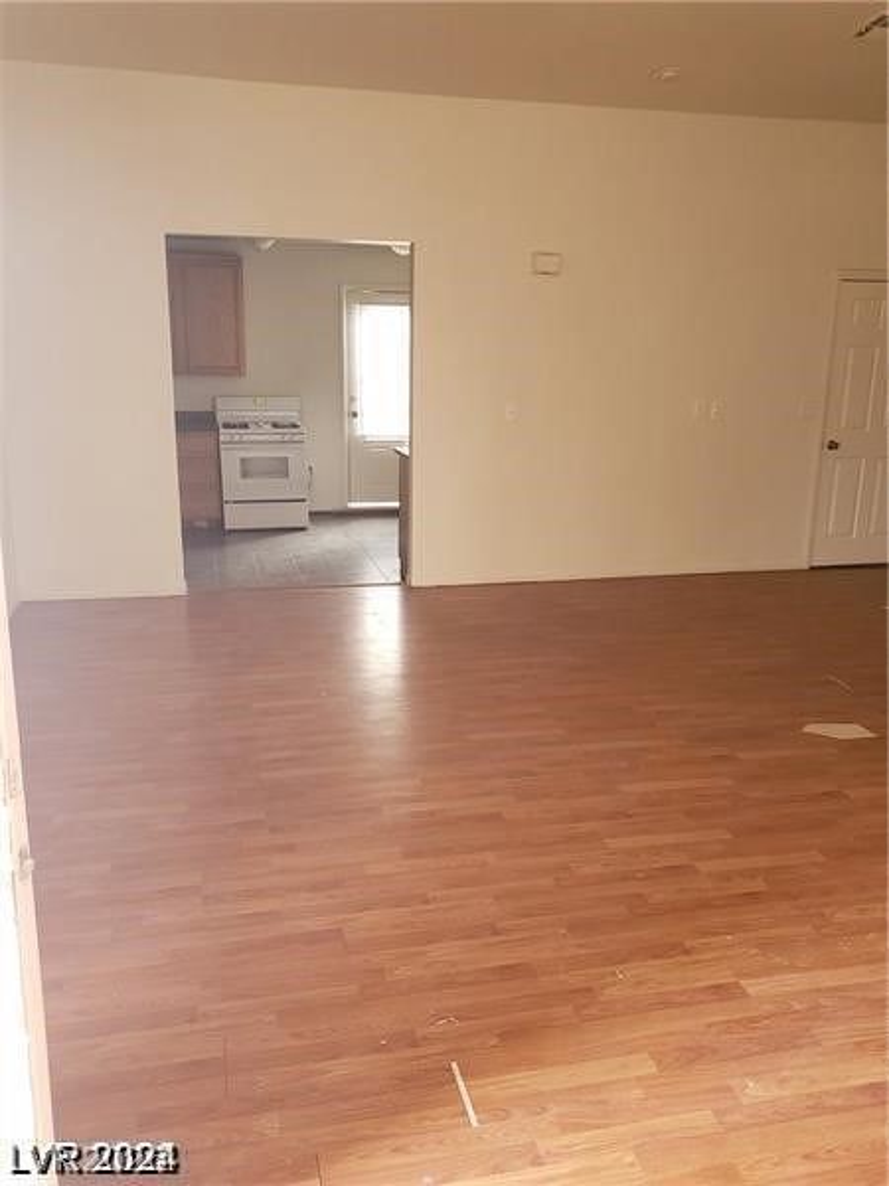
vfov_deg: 67.3
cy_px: 593
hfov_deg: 53.1
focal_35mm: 26
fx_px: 890
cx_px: 444
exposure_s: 1/50
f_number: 1.5
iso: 500
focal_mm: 4.3
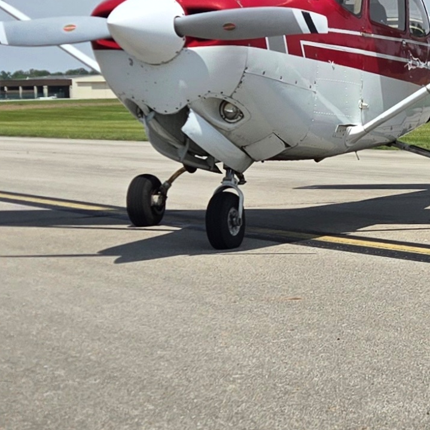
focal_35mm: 80
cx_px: 388
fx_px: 1124
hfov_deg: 21.2
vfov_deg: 21.0
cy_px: 11
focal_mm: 5.4
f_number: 1.8
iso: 25
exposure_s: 1/3273
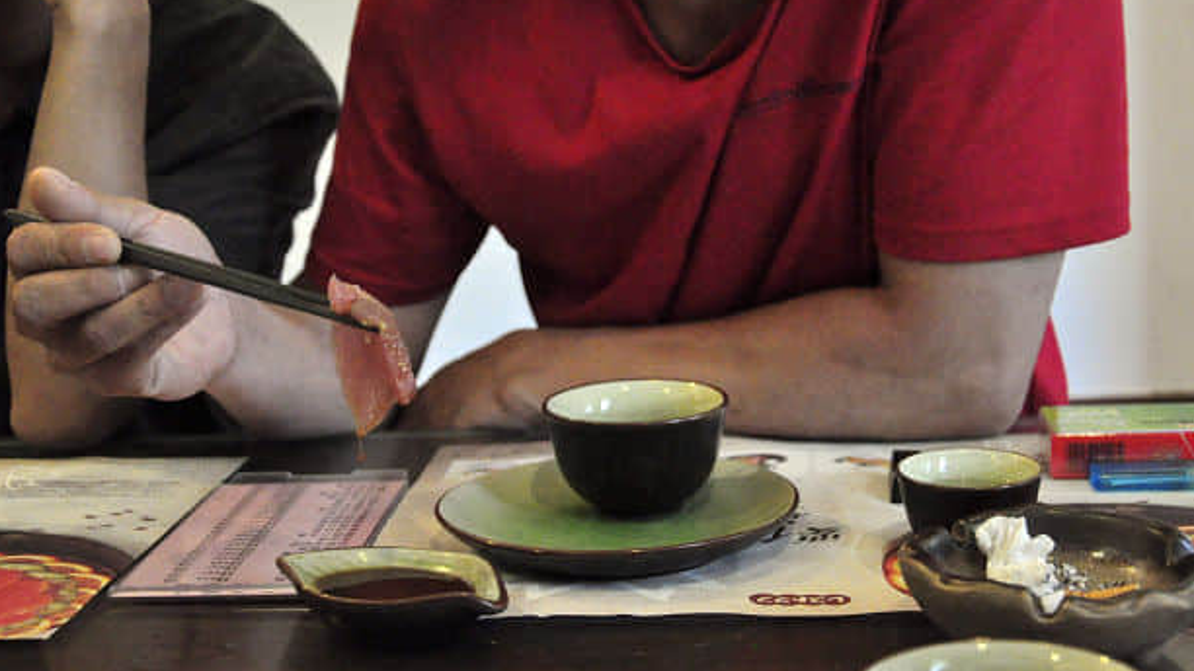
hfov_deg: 34.4
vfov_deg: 19.7
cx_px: 628
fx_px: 1931
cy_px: 223
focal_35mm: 61
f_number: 4.2
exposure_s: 1/80
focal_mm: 34
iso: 3200
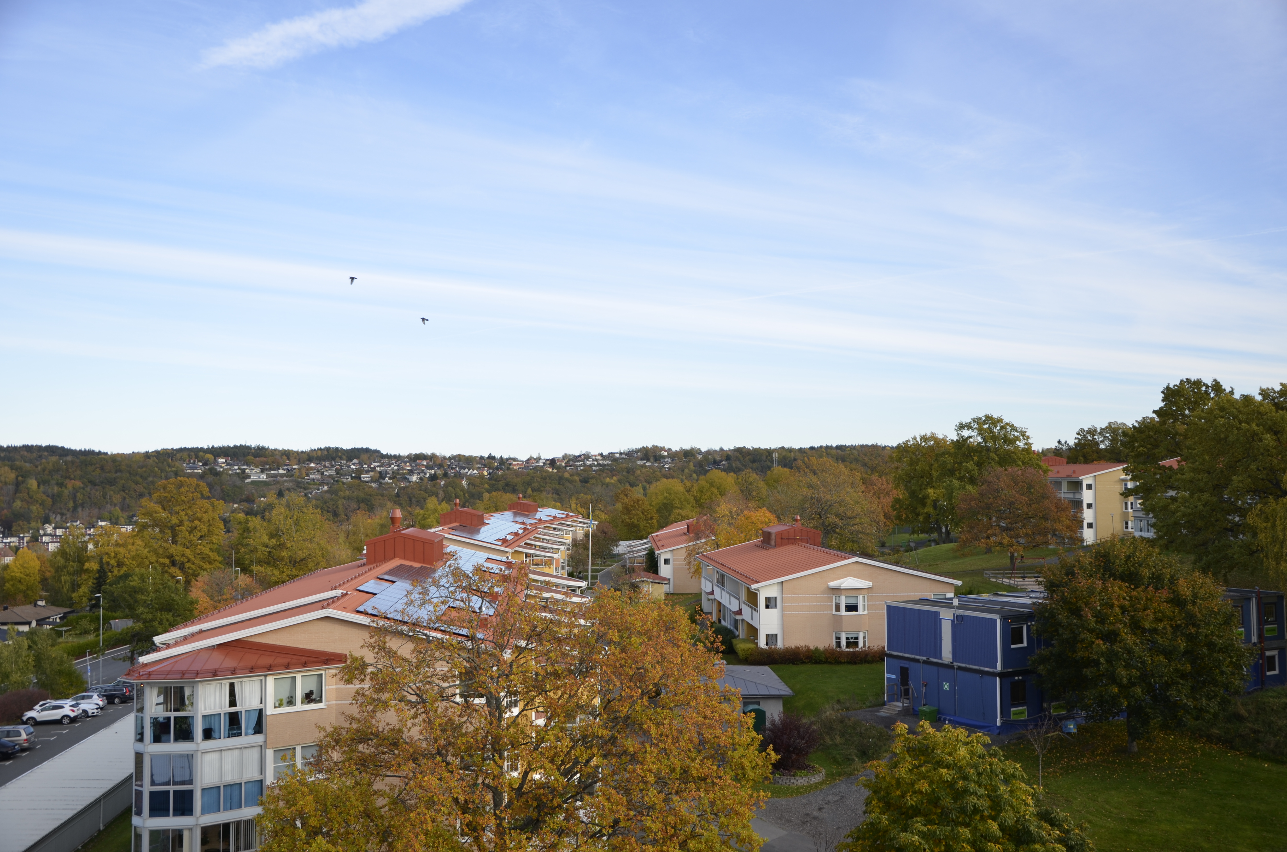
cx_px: 644
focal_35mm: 36
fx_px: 1284
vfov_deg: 36.7
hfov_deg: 53.2
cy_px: 426
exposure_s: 1/250
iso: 100
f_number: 4.5
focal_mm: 24
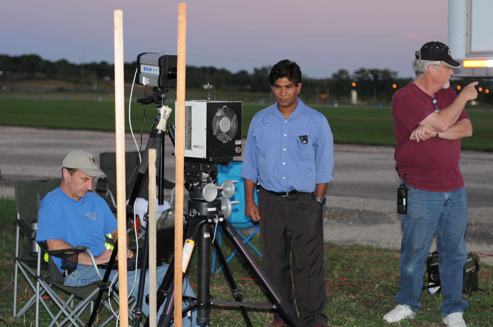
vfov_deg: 18.1
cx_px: 246
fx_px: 1026
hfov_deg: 27.0
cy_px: 164
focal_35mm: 75
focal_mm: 50
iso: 200
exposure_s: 1/60
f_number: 3.5
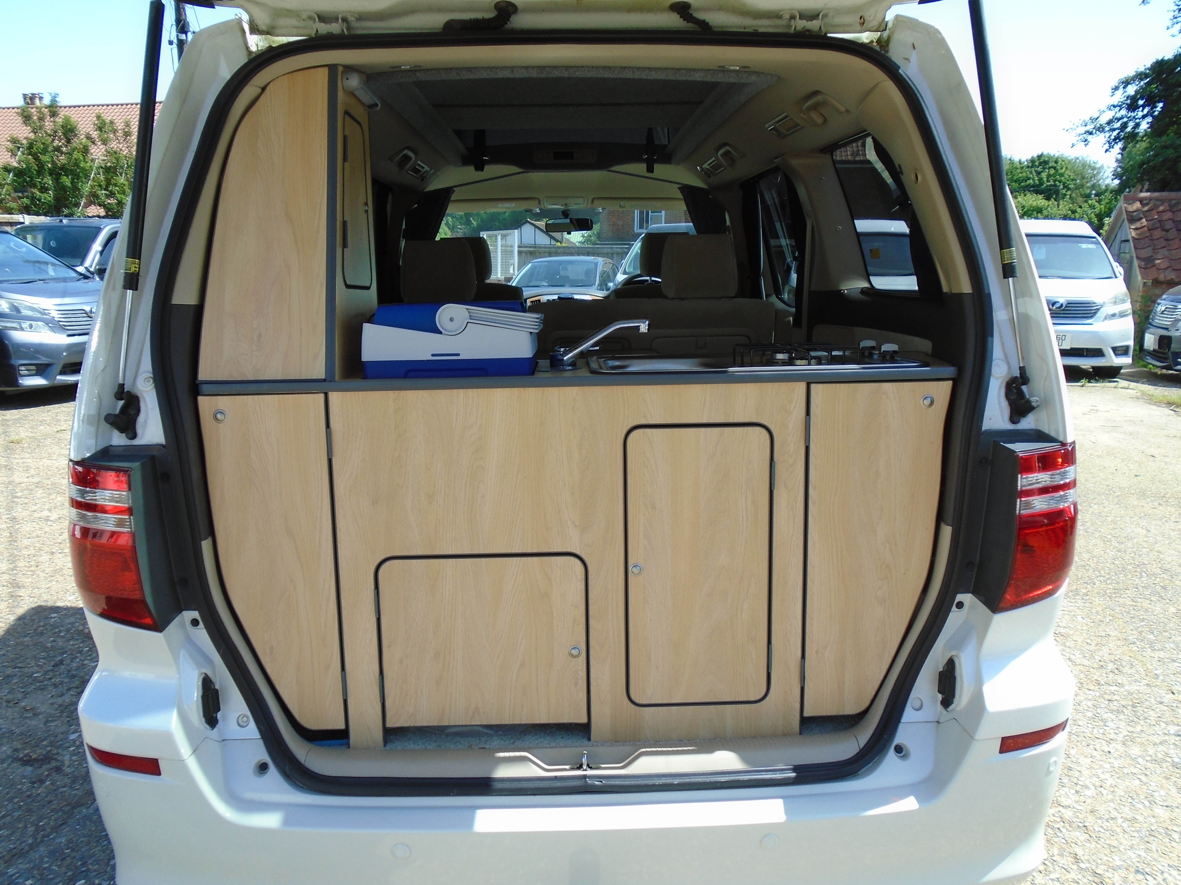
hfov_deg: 67.3
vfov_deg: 53.1
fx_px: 887
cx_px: 590
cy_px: 442
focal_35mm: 26
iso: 100
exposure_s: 1/400
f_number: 3.2
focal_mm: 4.6
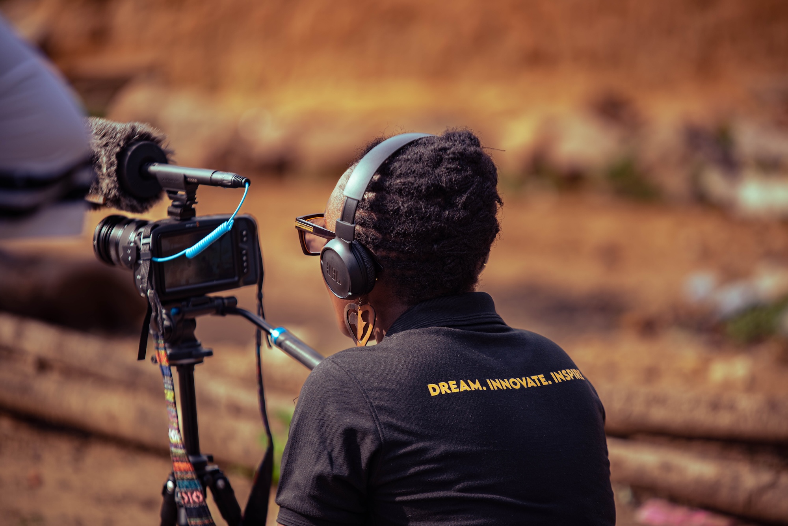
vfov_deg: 6.9
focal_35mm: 200
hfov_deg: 10.3
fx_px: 4379
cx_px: 394
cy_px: 263
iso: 160
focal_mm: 200
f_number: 2.8
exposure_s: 1/800
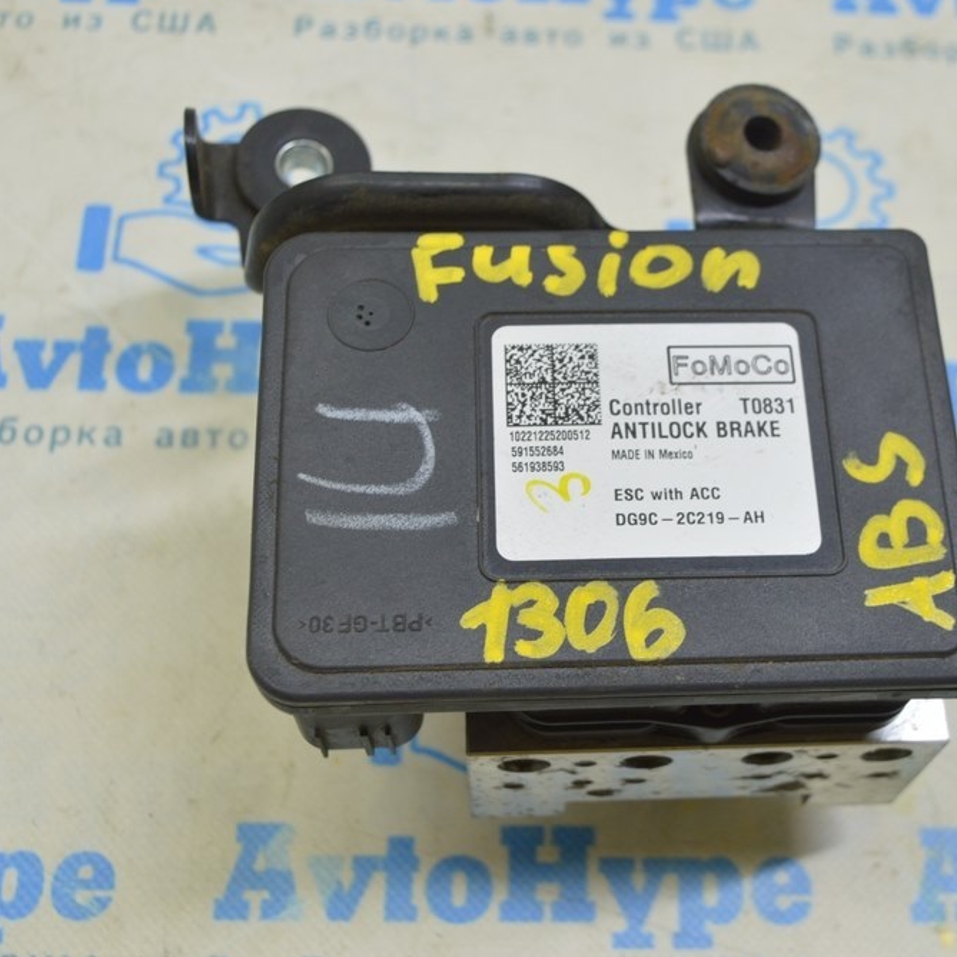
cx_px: 568
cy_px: 476
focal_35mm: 53
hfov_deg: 32.3
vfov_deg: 32.4
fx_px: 1647
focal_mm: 27
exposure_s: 1/25
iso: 400
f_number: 5.6
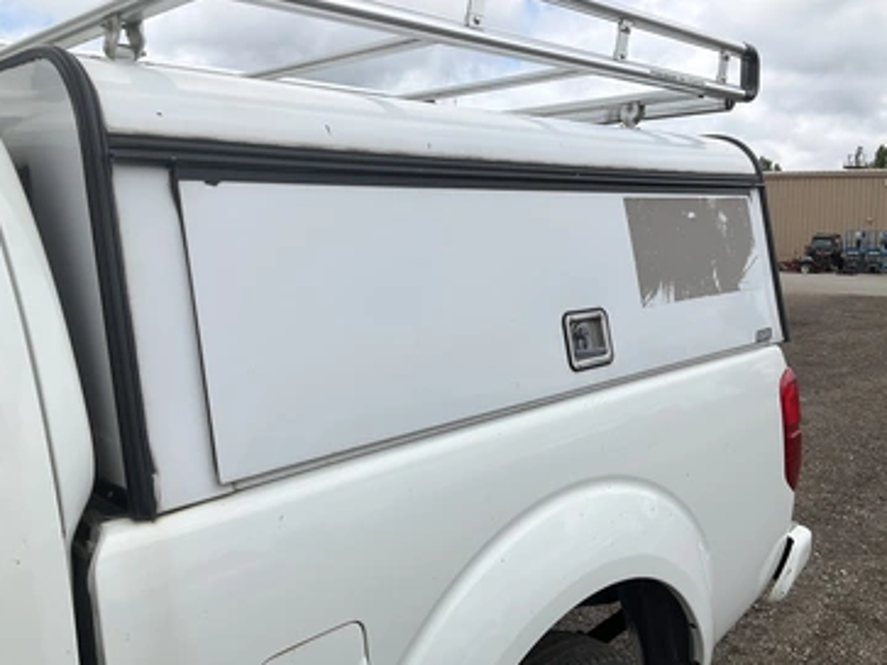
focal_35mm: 32
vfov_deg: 44.1
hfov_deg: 56.8
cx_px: 472
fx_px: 820
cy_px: 301
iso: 25
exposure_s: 1/2320
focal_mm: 3
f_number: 1.8
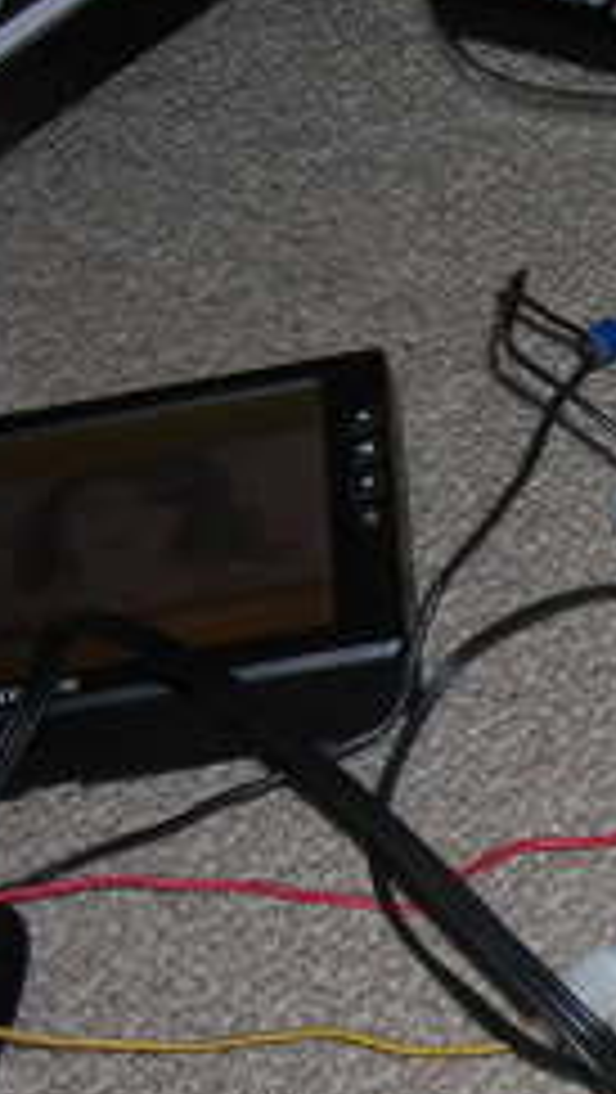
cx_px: 1021
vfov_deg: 19.6
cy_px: 729
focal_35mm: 109
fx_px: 3160
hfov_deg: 10.6
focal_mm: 6.3
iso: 50
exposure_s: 1/60.1
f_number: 3.2
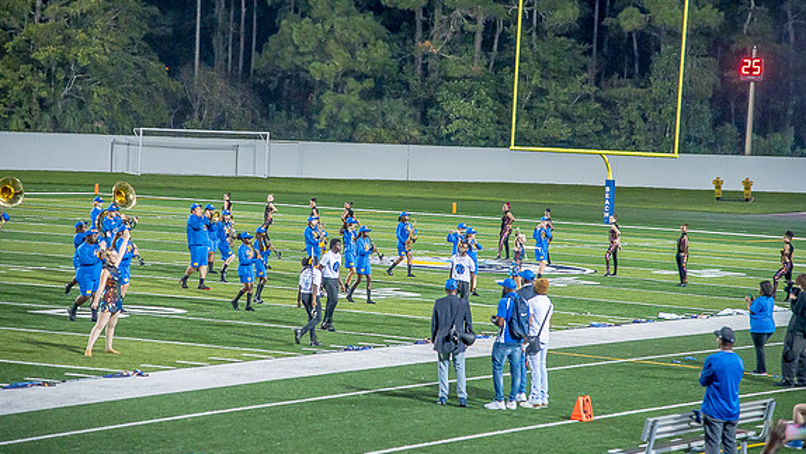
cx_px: 402
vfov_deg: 9.6
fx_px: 2714
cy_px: 200
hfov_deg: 16.9
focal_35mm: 127
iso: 2000
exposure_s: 1/200
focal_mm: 120
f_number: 4
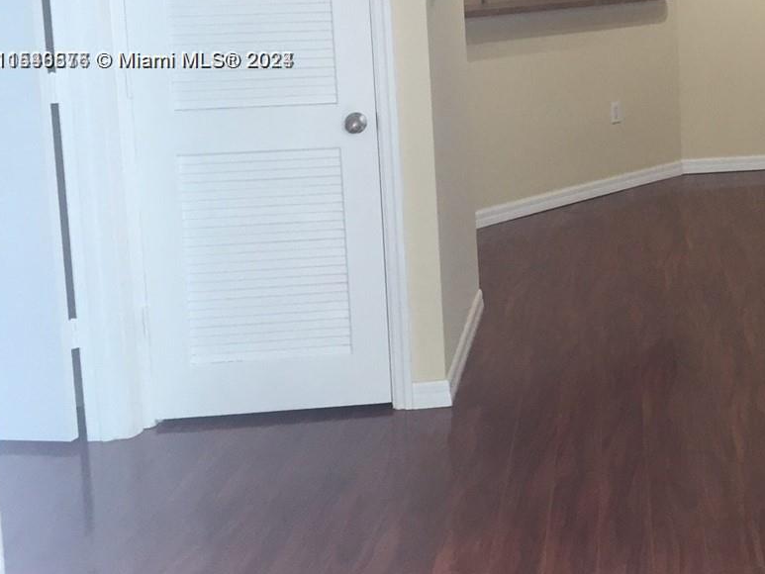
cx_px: 768
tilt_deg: -5.7
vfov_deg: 23.8
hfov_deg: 29.9
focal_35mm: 60
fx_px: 1326
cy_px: 61
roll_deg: +2.7
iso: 32
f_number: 2.2
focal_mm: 4.15
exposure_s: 1/30
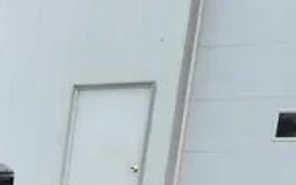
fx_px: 1016
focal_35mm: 126
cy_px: 424
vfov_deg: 9.4
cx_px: -404
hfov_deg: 12.9
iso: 12
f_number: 1.8
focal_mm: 6.4
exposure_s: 1/752
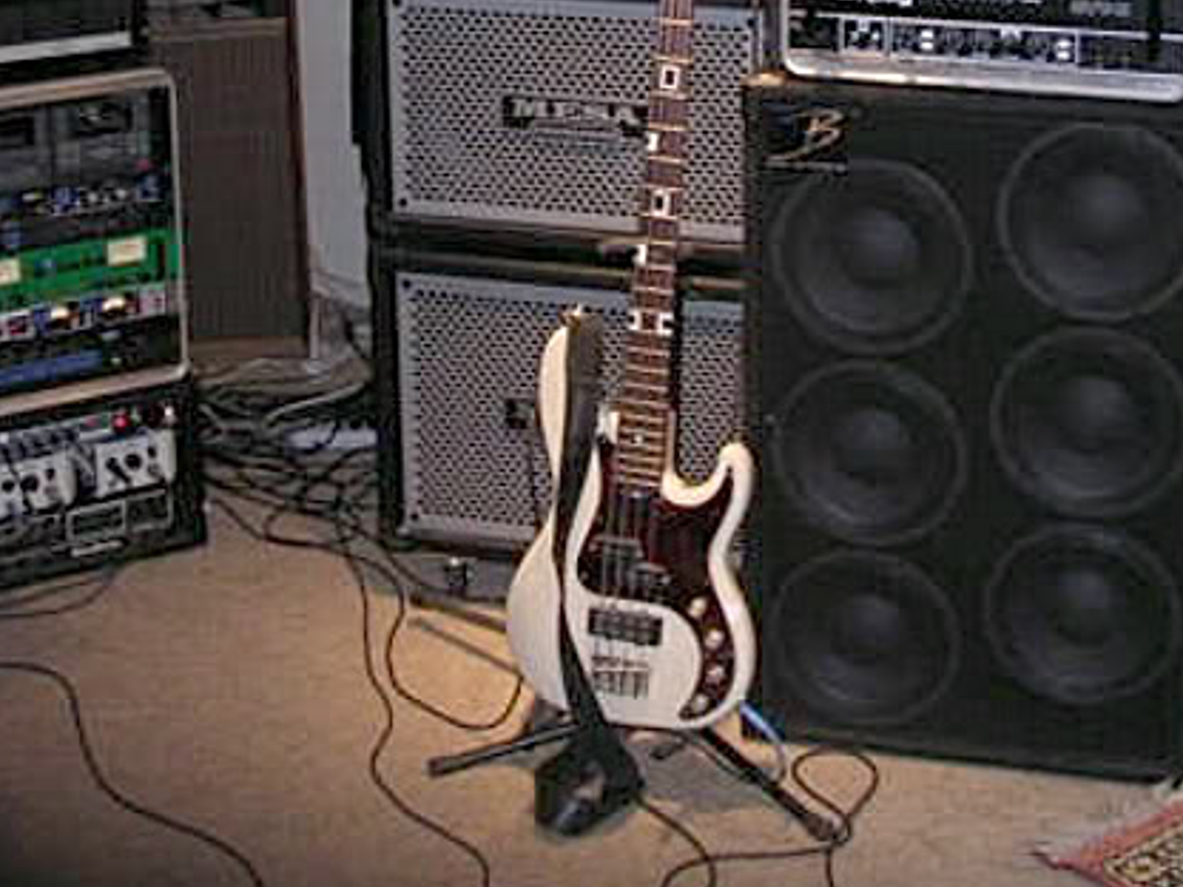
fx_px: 2495
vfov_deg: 19.8
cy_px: 74
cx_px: 648
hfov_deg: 26.7
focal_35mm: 73
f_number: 2.8
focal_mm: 5.8
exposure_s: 1/60.1
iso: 296
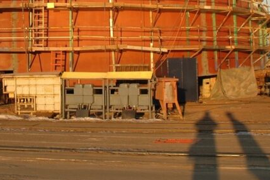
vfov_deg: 16.7
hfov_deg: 25.0
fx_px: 600
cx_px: 60
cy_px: 3
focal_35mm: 80
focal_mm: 22
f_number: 10
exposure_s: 1/125
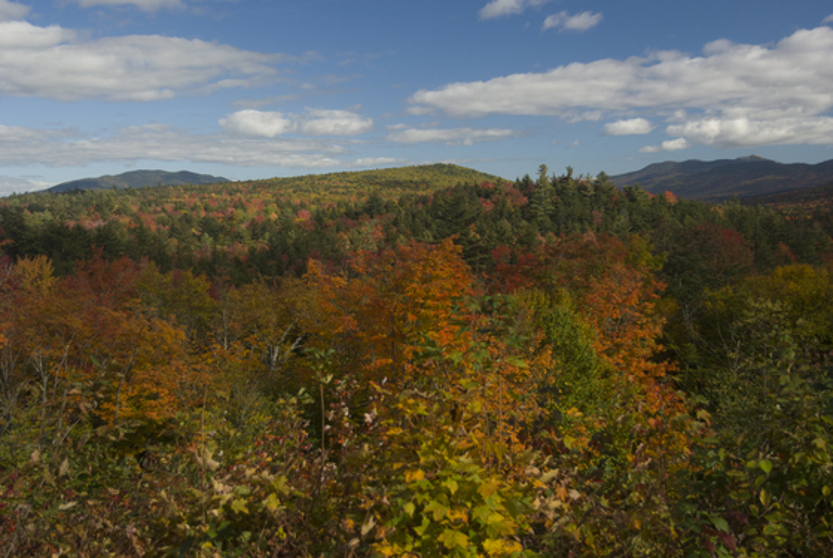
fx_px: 834
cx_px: 416
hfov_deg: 53.1
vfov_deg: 37.0
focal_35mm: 36
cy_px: 279
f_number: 4
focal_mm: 24.38
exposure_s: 1/1500
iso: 400
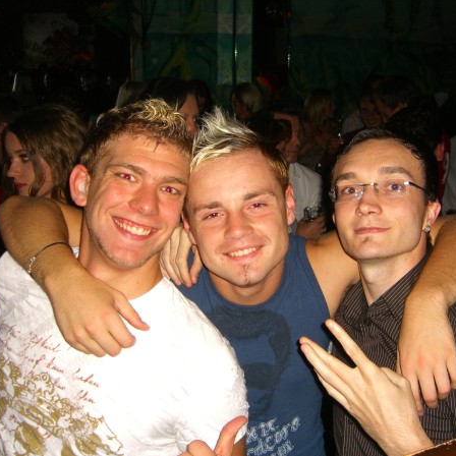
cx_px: 261
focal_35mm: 45
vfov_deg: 37.6
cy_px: 228
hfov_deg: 37.5
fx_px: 671
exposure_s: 1/60
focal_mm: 7.9
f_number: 2.8
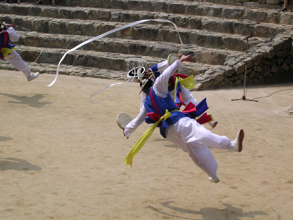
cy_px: 110
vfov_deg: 12.9
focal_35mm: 115
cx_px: 146
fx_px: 973
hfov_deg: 17.1
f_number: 4.9
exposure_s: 1/496
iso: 100
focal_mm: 17.4
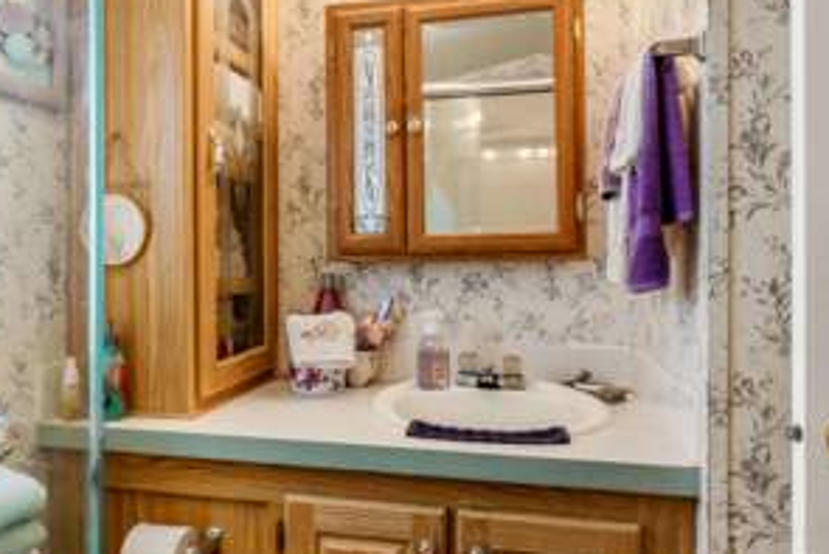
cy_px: 278
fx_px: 618
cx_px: 368
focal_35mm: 27
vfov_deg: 48.3
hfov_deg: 67.5
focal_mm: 11
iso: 250
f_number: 9
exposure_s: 1/125
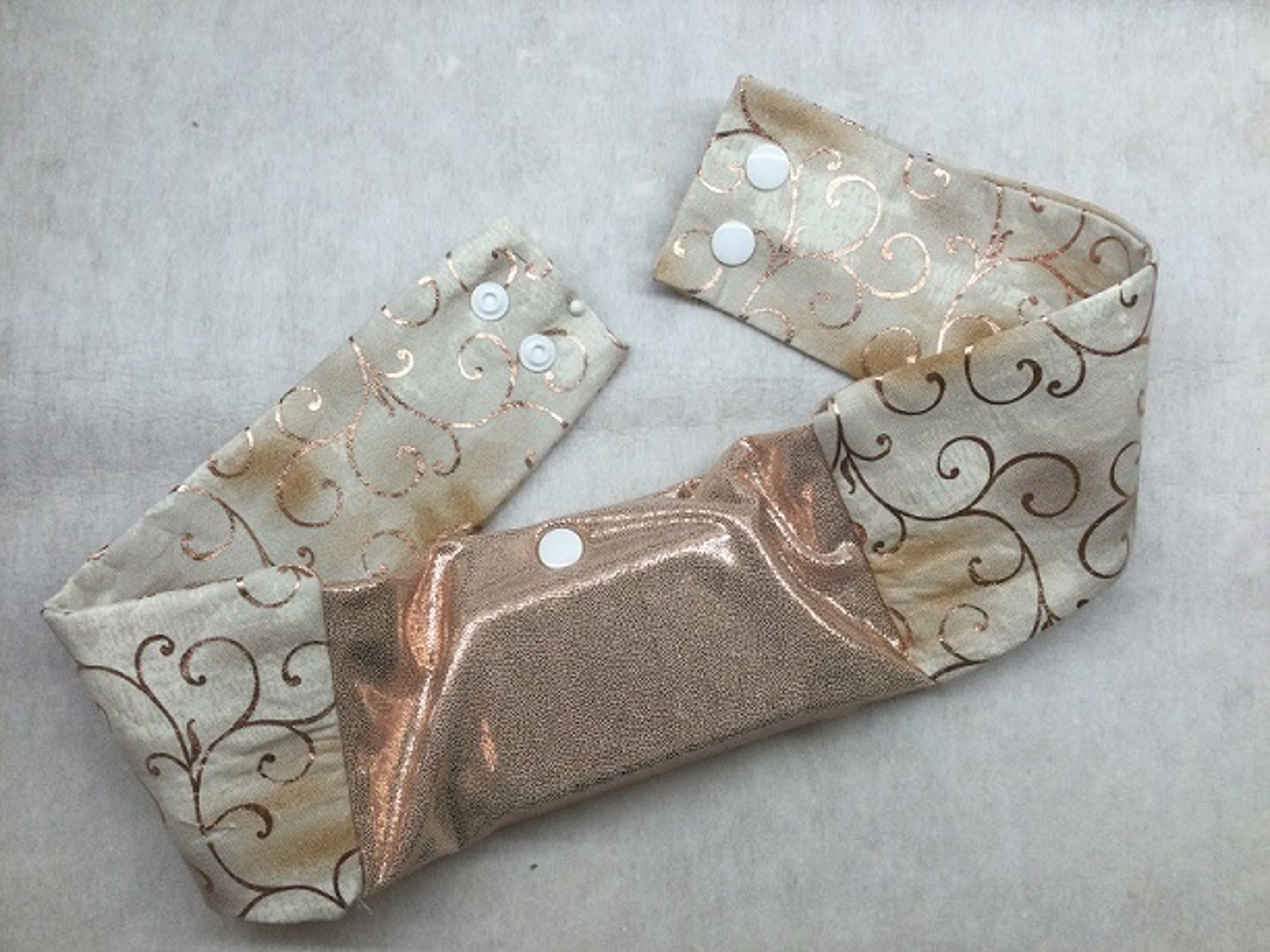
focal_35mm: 31
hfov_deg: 58.4
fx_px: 1137
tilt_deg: -84.4
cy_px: 476
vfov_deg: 45.4
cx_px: 635
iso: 25
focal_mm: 3.3
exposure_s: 1/30
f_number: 2.4
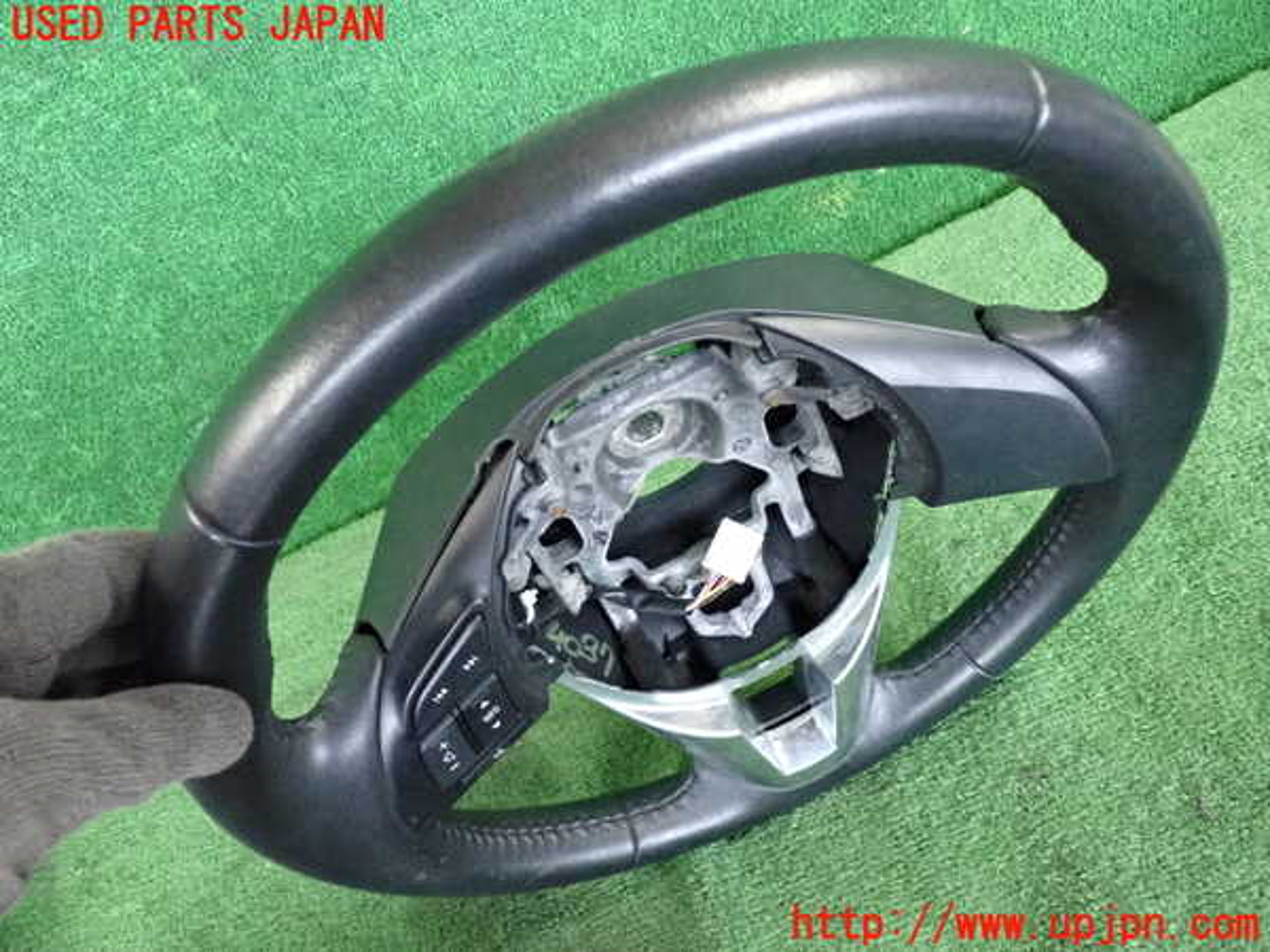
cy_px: 476
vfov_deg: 46.8
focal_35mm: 30
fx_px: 1101
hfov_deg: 60.0
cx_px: 635
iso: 2500
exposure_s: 1/125
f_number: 2.3
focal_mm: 5.4
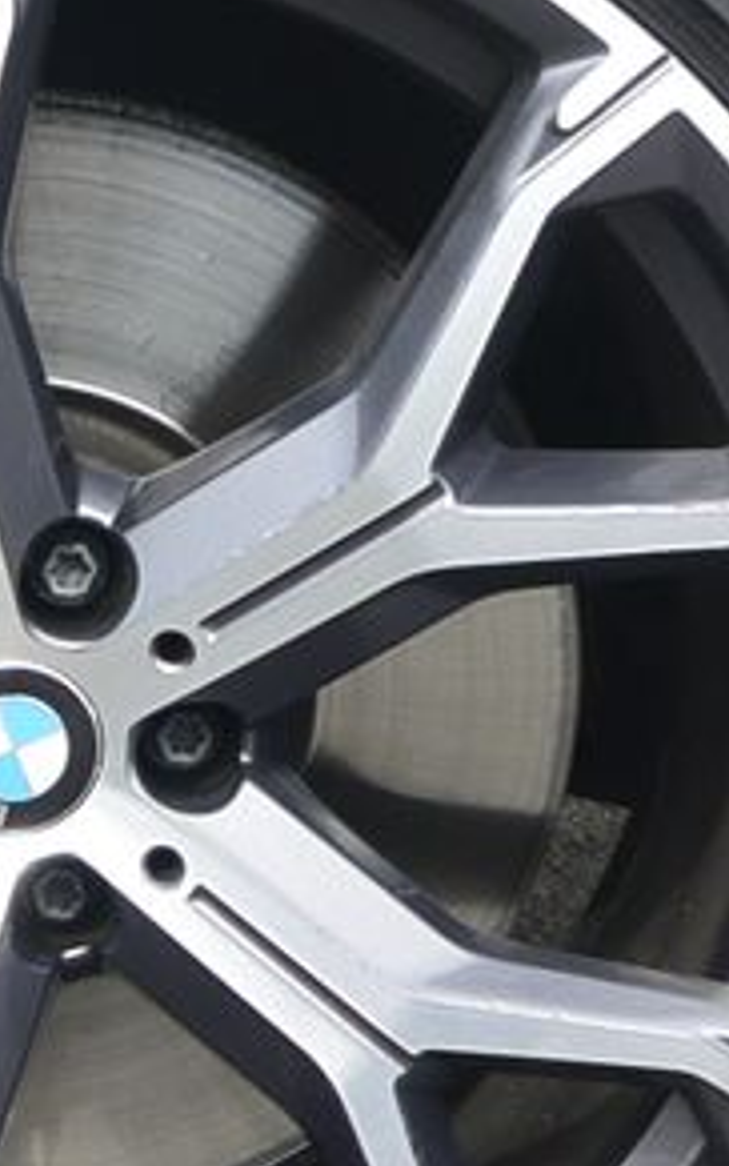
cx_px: -36
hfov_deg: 13.3
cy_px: 687
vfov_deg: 21.4
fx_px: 3082
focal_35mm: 97
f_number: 4
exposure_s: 1/320
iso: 160
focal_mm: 10
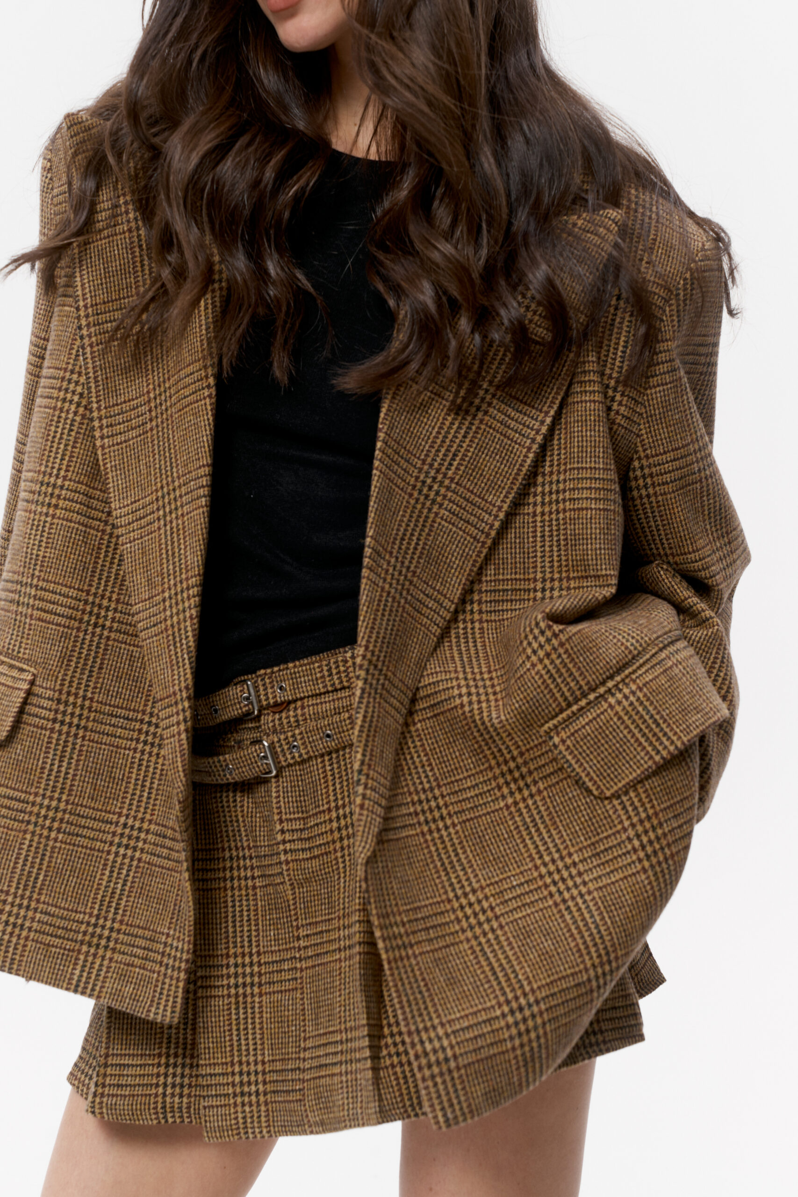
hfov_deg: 22.6
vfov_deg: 33.4
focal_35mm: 60
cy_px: 598
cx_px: 399
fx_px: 1995
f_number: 7.1
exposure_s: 1/125
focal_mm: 60
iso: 100
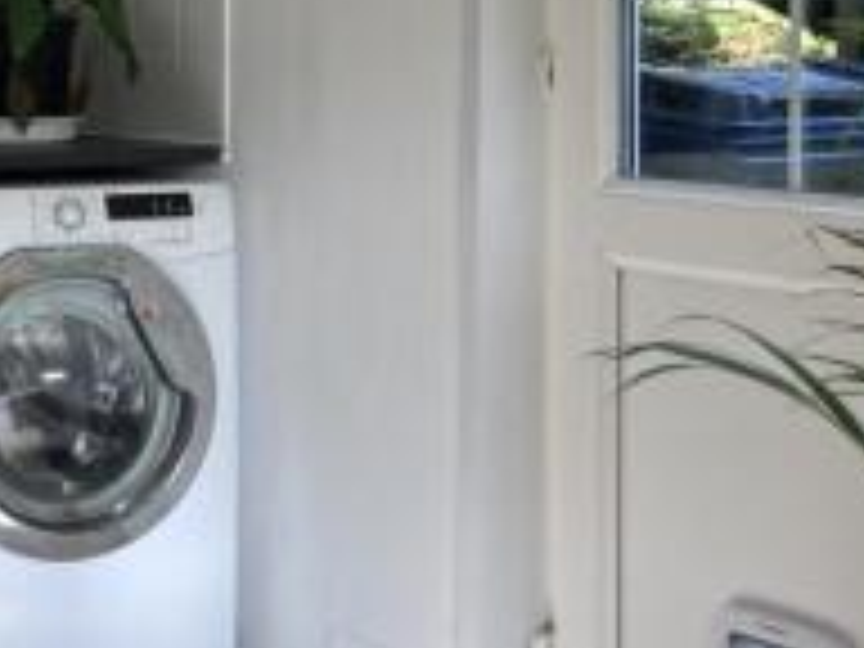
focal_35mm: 85
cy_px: 83
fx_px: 2122
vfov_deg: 17.2
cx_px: 7
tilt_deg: +0.0
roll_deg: -0.1
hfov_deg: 22.2
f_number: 1.8
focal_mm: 3.99
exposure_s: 1/100
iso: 25
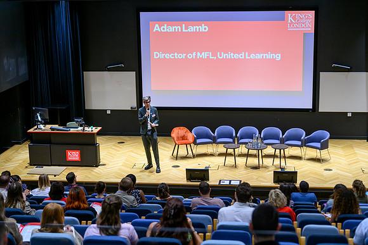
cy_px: 122
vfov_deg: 22.8
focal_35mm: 60
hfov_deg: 33.6
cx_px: 184
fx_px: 610
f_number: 2.8
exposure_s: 1/200
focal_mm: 59
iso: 500
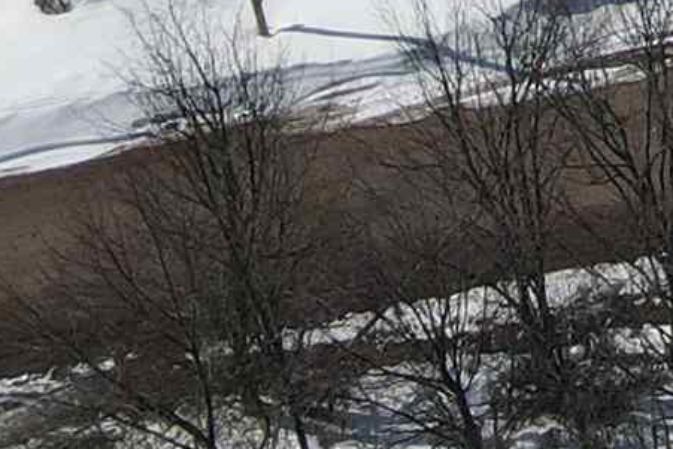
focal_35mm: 170
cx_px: 1880
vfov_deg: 6.7
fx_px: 3179
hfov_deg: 9.8
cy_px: -1255
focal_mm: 4.5
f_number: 2.8
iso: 100
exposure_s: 1/1250
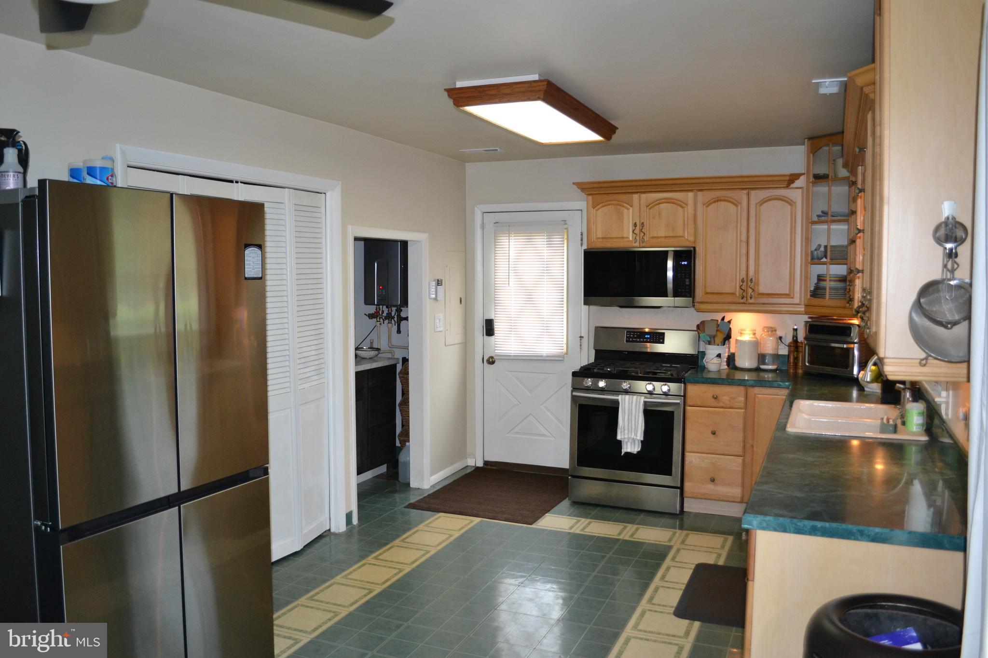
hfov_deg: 67.4
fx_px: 741
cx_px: 494
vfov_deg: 47.9
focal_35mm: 27
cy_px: 329
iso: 900
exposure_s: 1/60
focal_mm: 18
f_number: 3.5
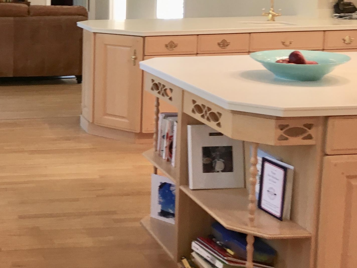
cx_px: -17
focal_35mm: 61
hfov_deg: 29.2
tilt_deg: -8.0
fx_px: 629
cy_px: 57
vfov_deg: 23.7
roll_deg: -0.3
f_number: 2.2
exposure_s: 1/30
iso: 64
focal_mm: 4.15
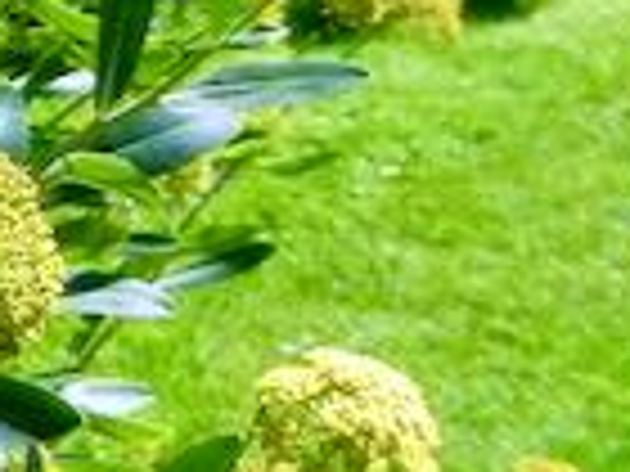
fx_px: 3986
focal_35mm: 219
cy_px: -22
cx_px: -819
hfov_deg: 8.4
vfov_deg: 6.8
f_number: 3.5
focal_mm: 5.4
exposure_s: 1/981
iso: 160
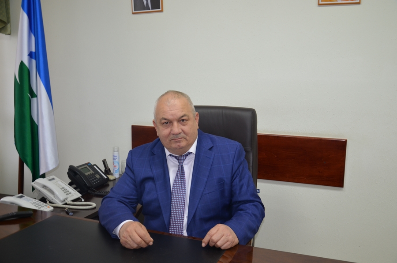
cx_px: 198
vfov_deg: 36.7
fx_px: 396
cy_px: 132
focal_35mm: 36
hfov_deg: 53.2
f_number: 3.8
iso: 450
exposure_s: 1/60
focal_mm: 24
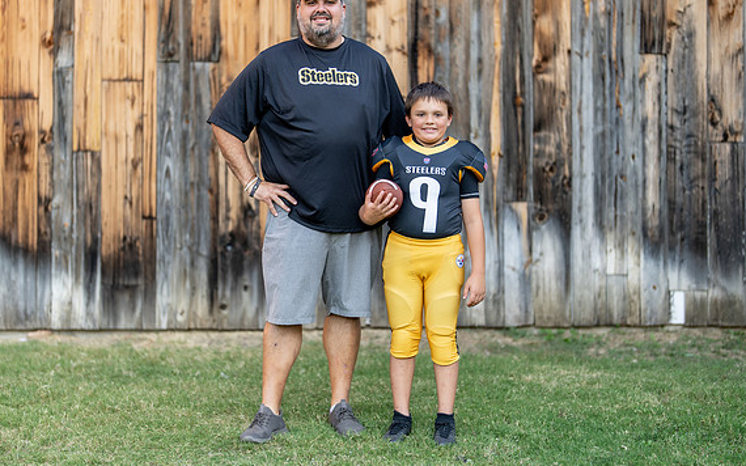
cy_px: 214
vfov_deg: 19.7
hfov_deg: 31.1
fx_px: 1342
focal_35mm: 66
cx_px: 356
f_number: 1.2
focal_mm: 50
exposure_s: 1/1600
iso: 100
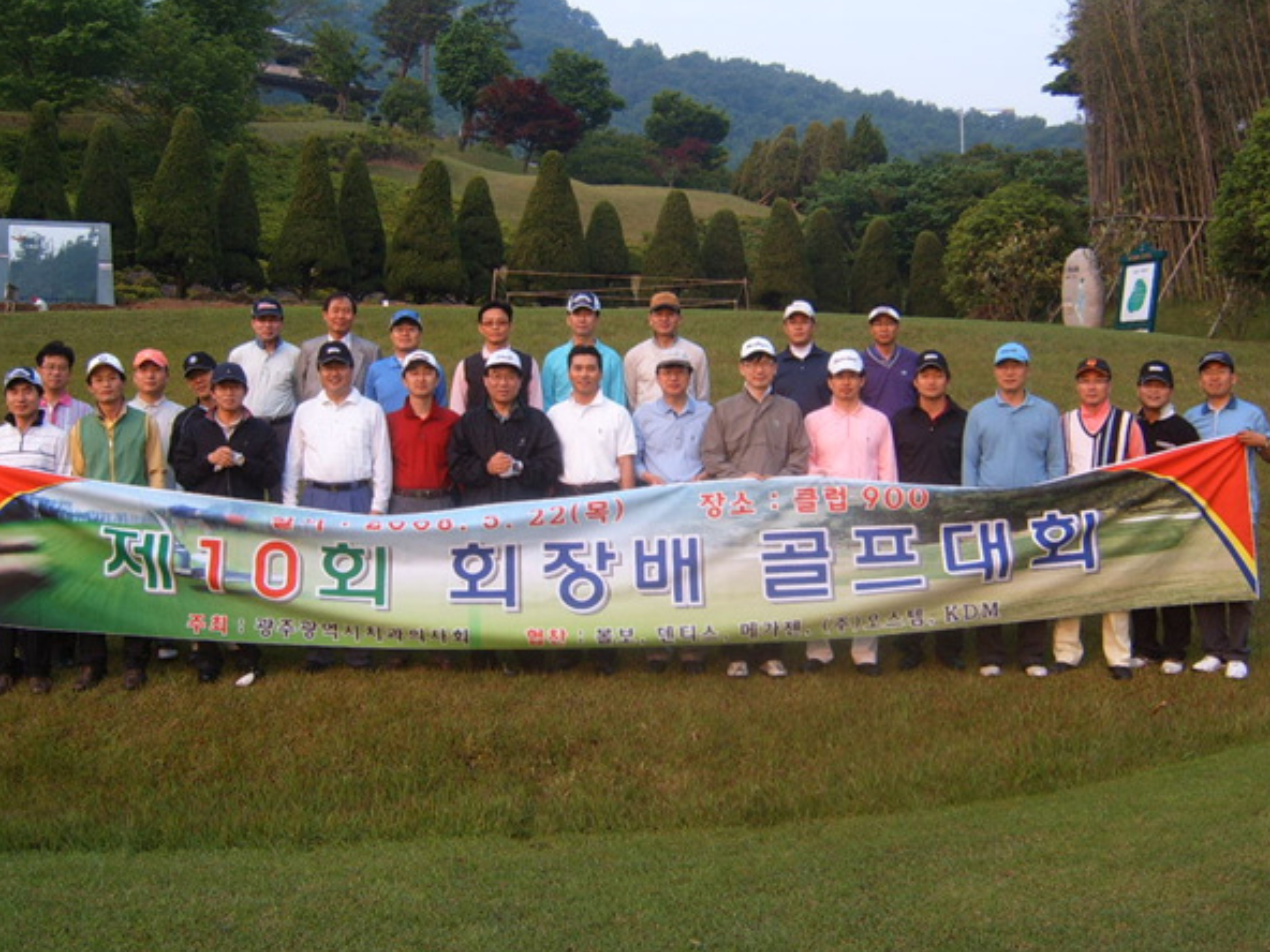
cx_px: 629
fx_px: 1468
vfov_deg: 35.9
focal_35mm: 40
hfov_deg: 46.8
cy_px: 506
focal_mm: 6.2
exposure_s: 1/180
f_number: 2.9
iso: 63
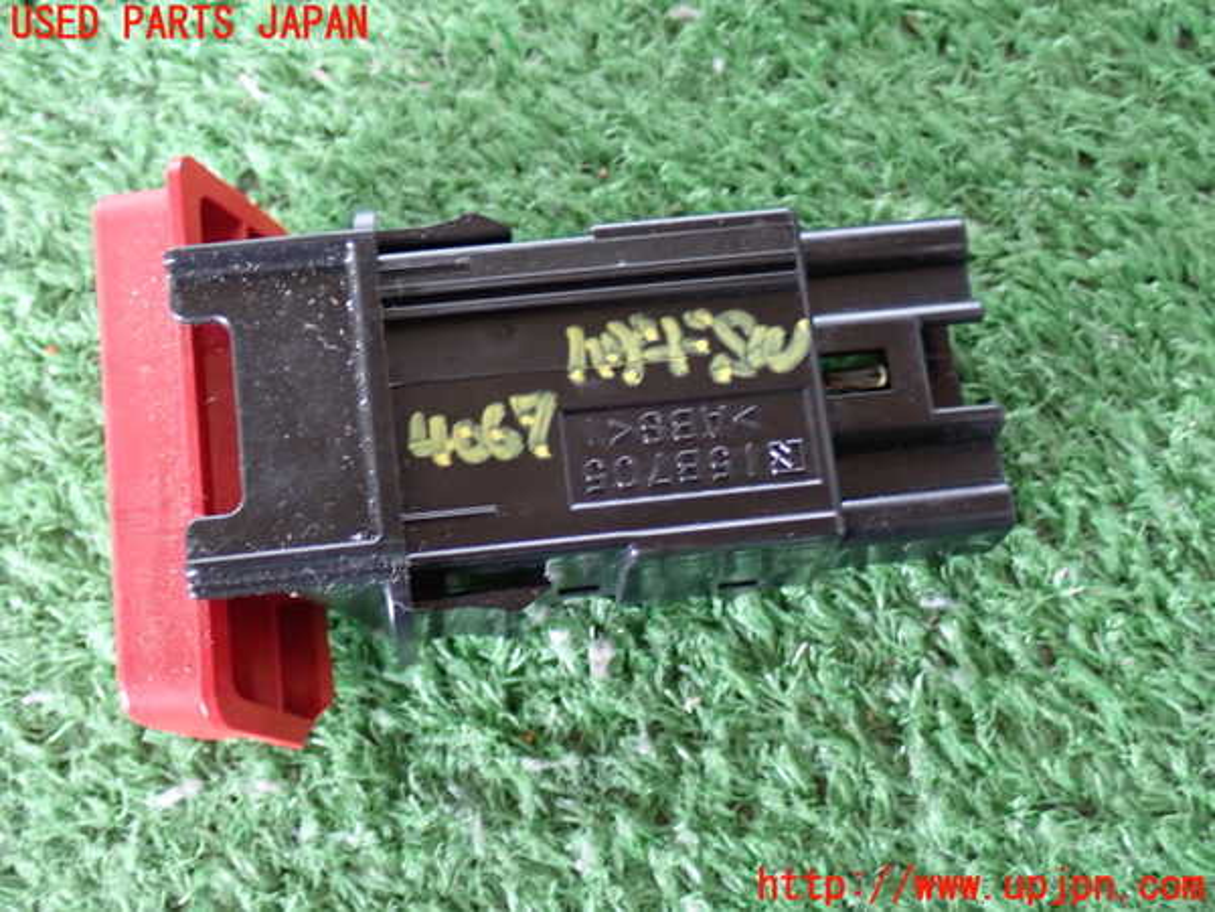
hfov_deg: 33.2
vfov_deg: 25.2
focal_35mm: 58
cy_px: 456
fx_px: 2036
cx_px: 608
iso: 1000
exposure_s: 1/15
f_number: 3.5
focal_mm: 10.35
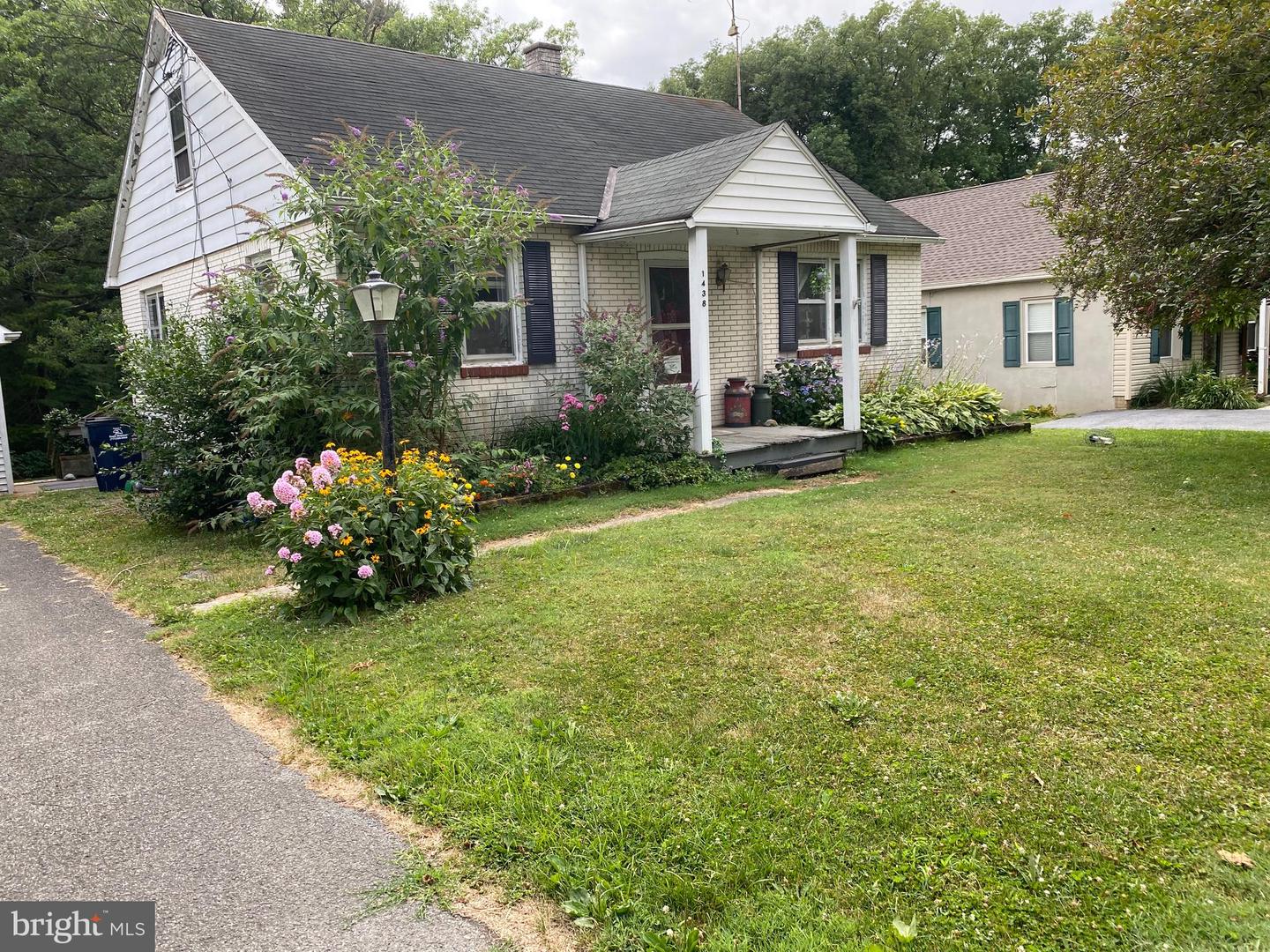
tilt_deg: -5.1
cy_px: 476
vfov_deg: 53.1
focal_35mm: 26
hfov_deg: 67.3
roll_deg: +2.6
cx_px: 635
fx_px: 954
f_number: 1.8
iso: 32
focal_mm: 4.25
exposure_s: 1/326
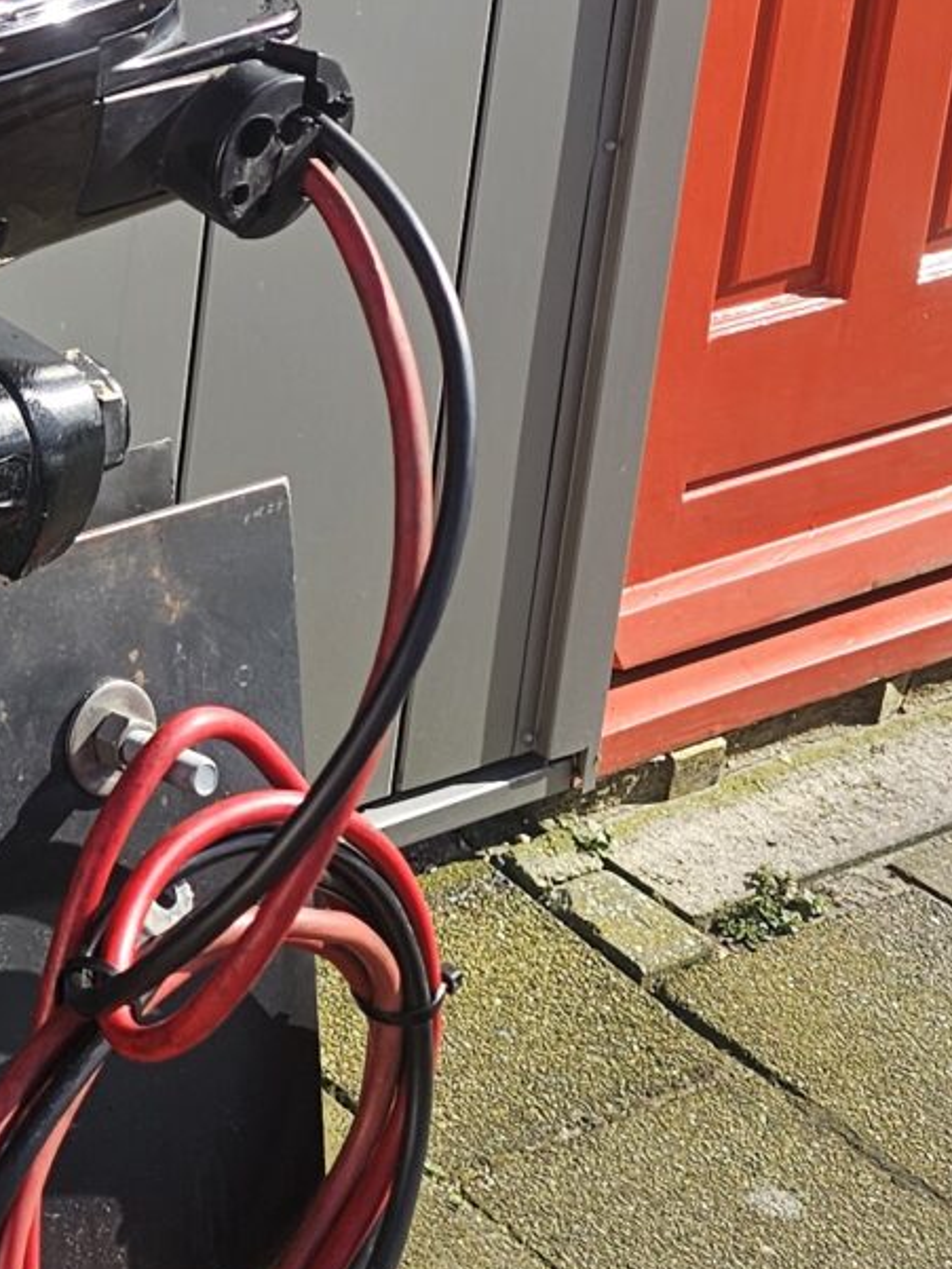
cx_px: -868
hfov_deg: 13.3
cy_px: -424
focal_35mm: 98
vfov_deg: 18.5
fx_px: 3592
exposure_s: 1/435
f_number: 1.7
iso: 10
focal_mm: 6.3
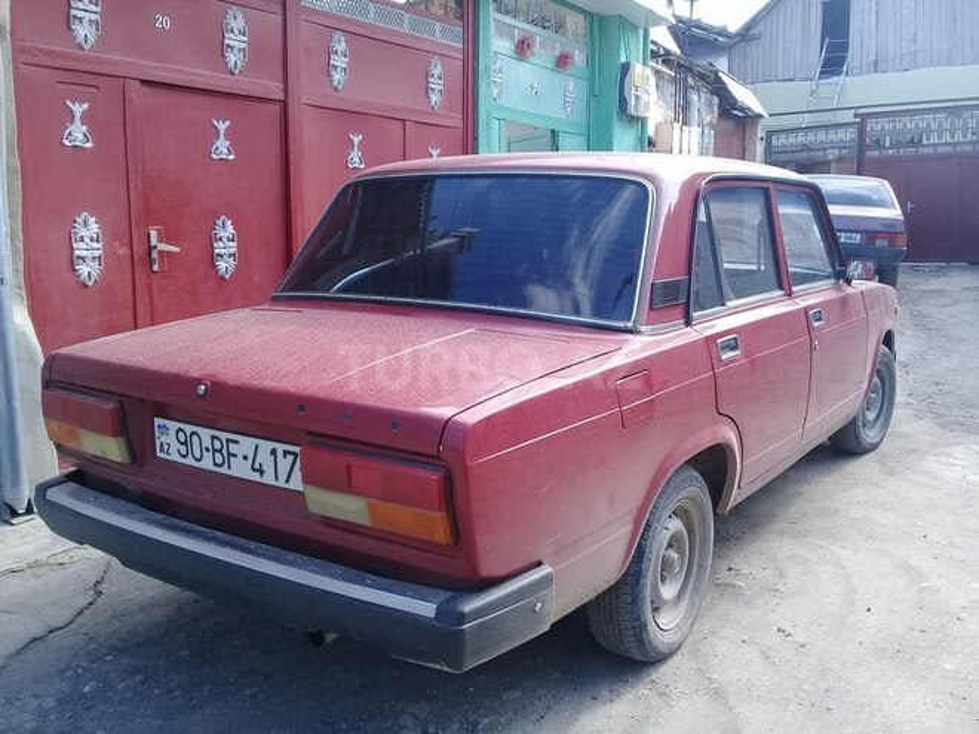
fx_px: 877
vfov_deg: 45.4
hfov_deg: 58.4
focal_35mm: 31
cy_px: 367
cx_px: 490
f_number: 2.2
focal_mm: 3.3
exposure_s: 1/262
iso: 50
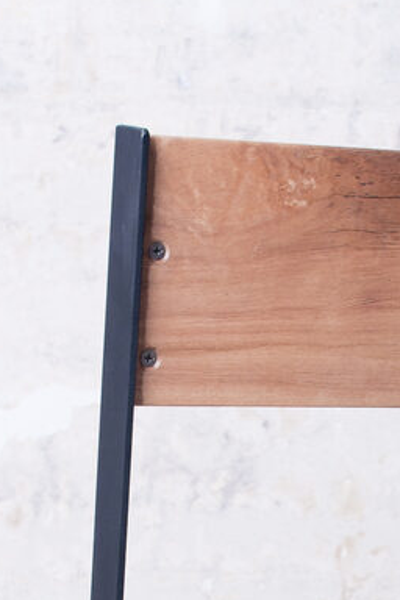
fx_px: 2187
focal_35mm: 131
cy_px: 720
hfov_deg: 10.4
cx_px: 241
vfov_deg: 15.1
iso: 320
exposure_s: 1/80
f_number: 6.3
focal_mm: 35
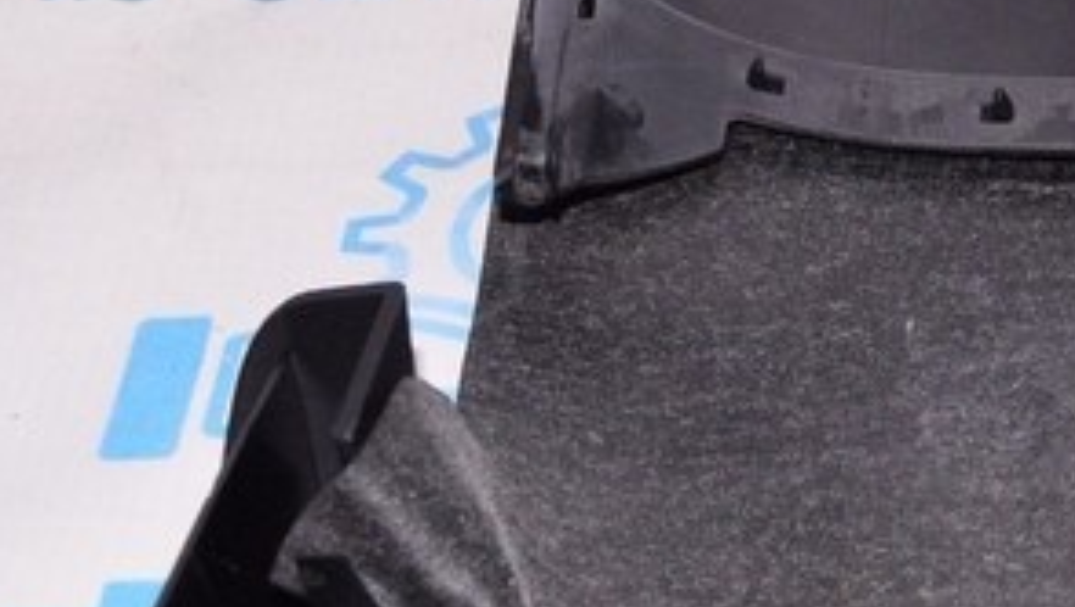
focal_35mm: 142
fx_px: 4051
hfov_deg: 14.5
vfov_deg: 8.6
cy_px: 250
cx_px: 1360
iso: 1600
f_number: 8
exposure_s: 1/200
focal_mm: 26
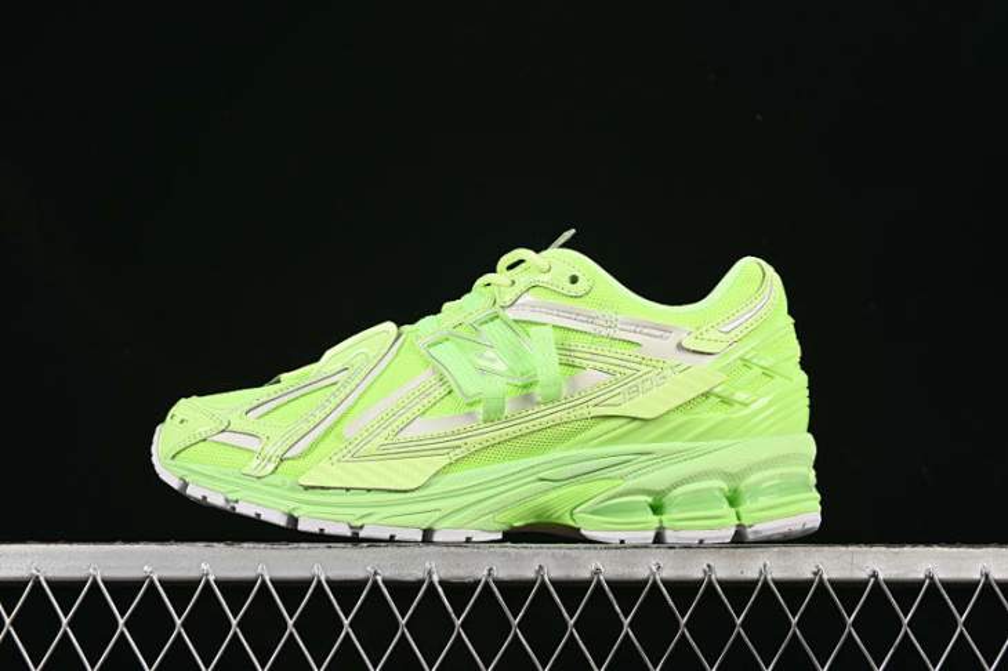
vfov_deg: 18.2
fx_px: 2099
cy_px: 336
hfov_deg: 27.0
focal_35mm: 75
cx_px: 504
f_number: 8
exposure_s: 1/80
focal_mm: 50
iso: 160
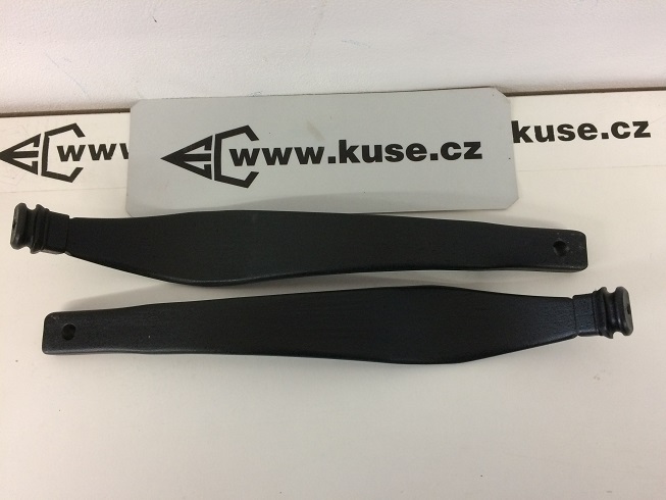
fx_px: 558
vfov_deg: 48.2
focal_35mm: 29
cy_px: 250
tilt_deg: -79.0
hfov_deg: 61.7
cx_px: 333
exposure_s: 1/33
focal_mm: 4.15
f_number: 2.2
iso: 200
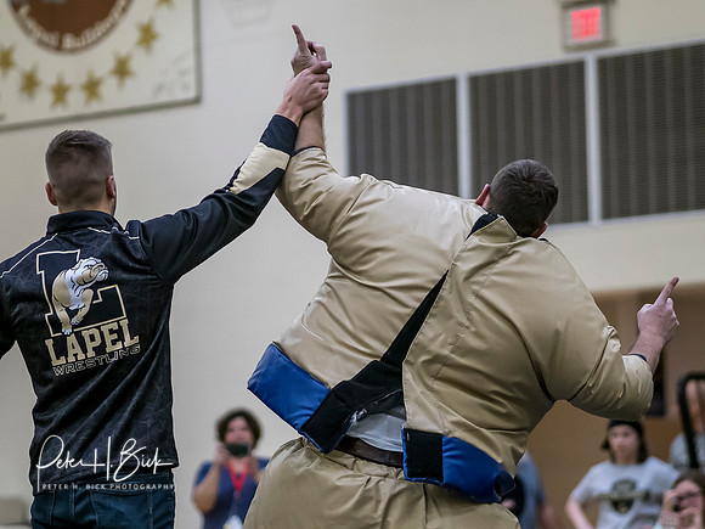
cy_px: 230
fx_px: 4368
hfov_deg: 9.2
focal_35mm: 214
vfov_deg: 6.9
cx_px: 367
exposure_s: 1/1000
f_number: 1.8
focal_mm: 75
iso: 2000
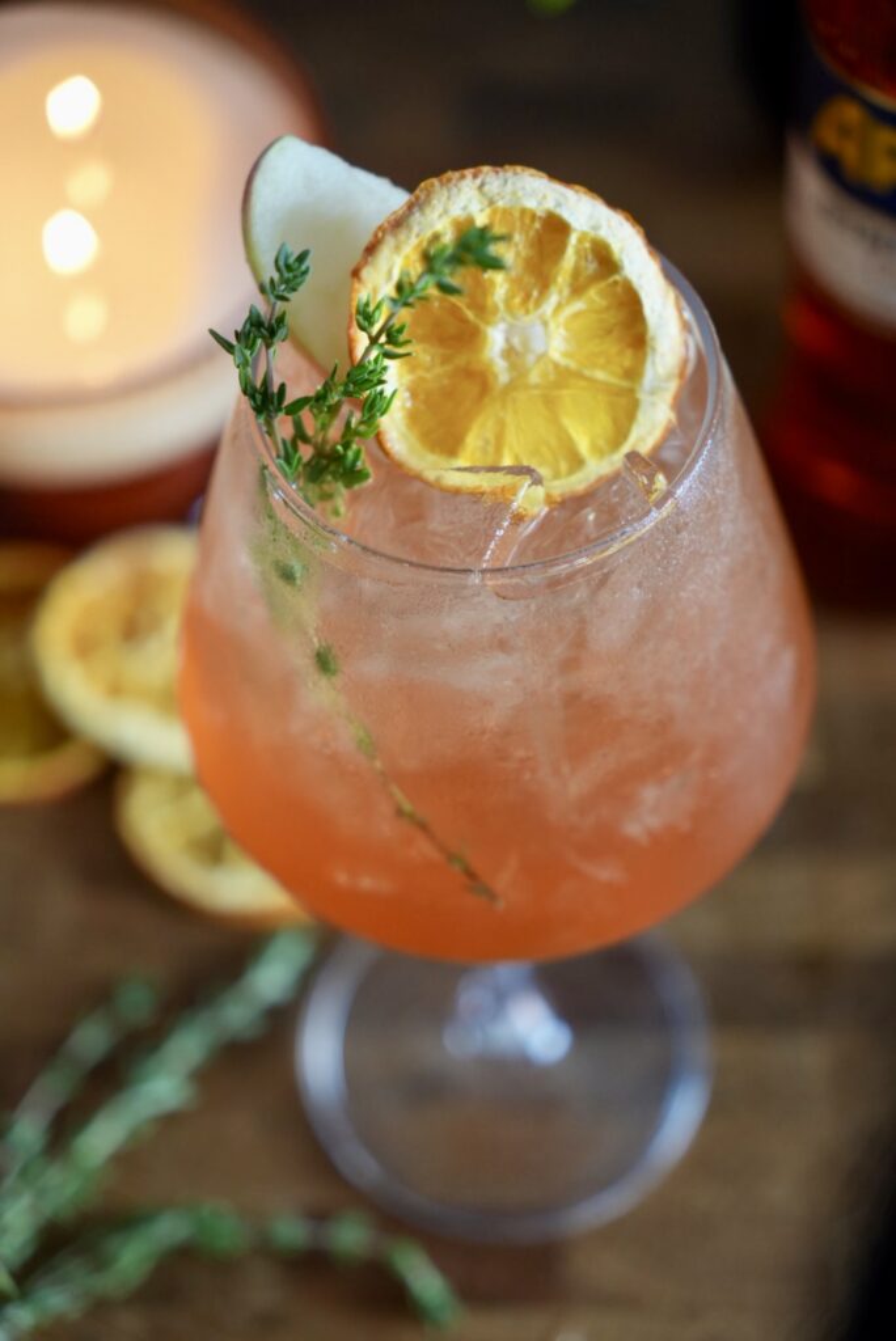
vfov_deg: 27.0
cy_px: 670
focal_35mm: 75
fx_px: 2796
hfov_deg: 18.2
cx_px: 448
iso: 640
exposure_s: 1/125
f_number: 2.8
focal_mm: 50
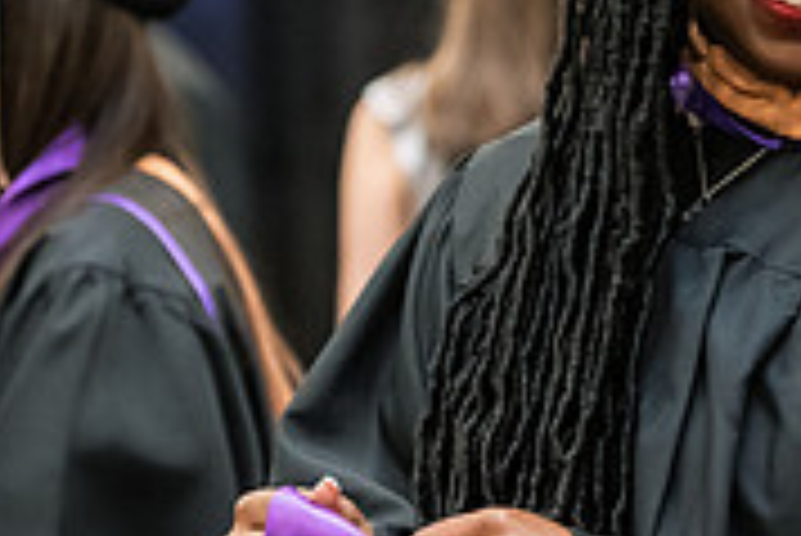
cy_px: 79
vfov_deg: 4.7
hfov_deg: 7.0
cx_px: 1066
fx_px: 6524
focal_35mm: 293
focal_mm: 90
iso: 3200
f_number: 3.5
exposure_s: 1/200
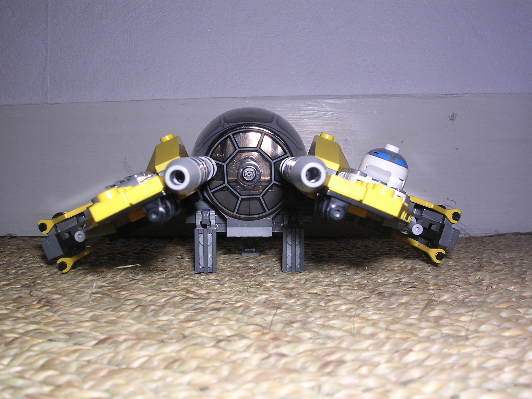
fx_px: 584
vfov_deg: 37.7
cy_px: 200
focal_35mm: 38
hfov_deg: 49.0
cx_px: 266
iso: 100
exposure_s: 1/60.1
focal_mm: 5.8
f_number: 5.6
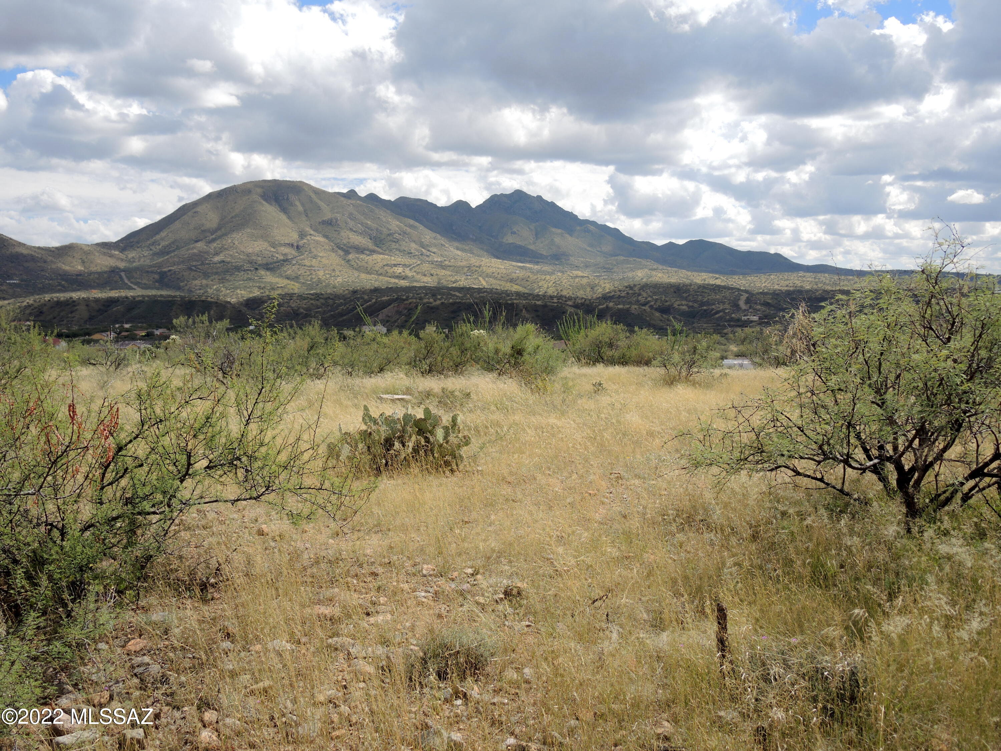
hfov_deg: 60.0
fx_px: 868
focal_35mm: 30
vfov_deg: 46.8
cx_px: 500
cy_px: 376
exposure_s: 1/1600
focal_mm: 6.5
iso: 80
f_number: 2.5
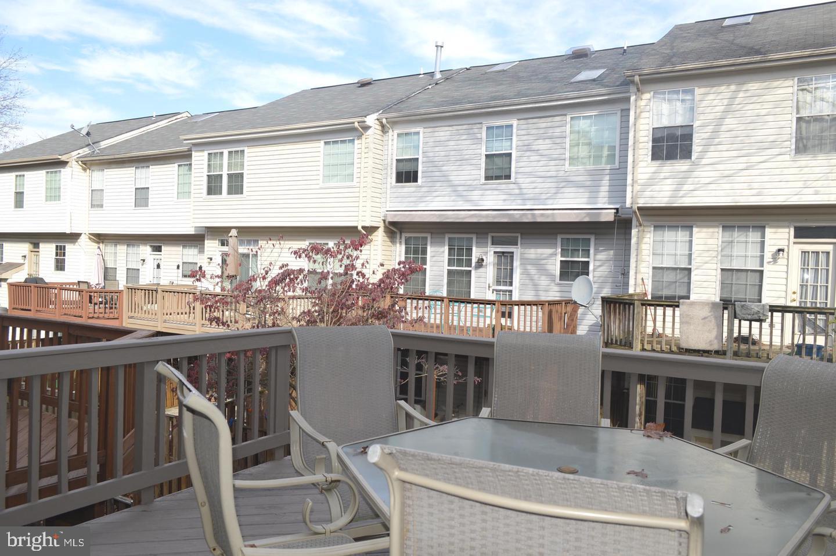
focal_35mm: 27
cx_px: 418
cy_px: 278
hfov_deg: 67.4
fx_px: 626
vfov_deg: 47.8
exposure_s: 1/200
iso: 100
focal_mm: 18
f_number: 7.1
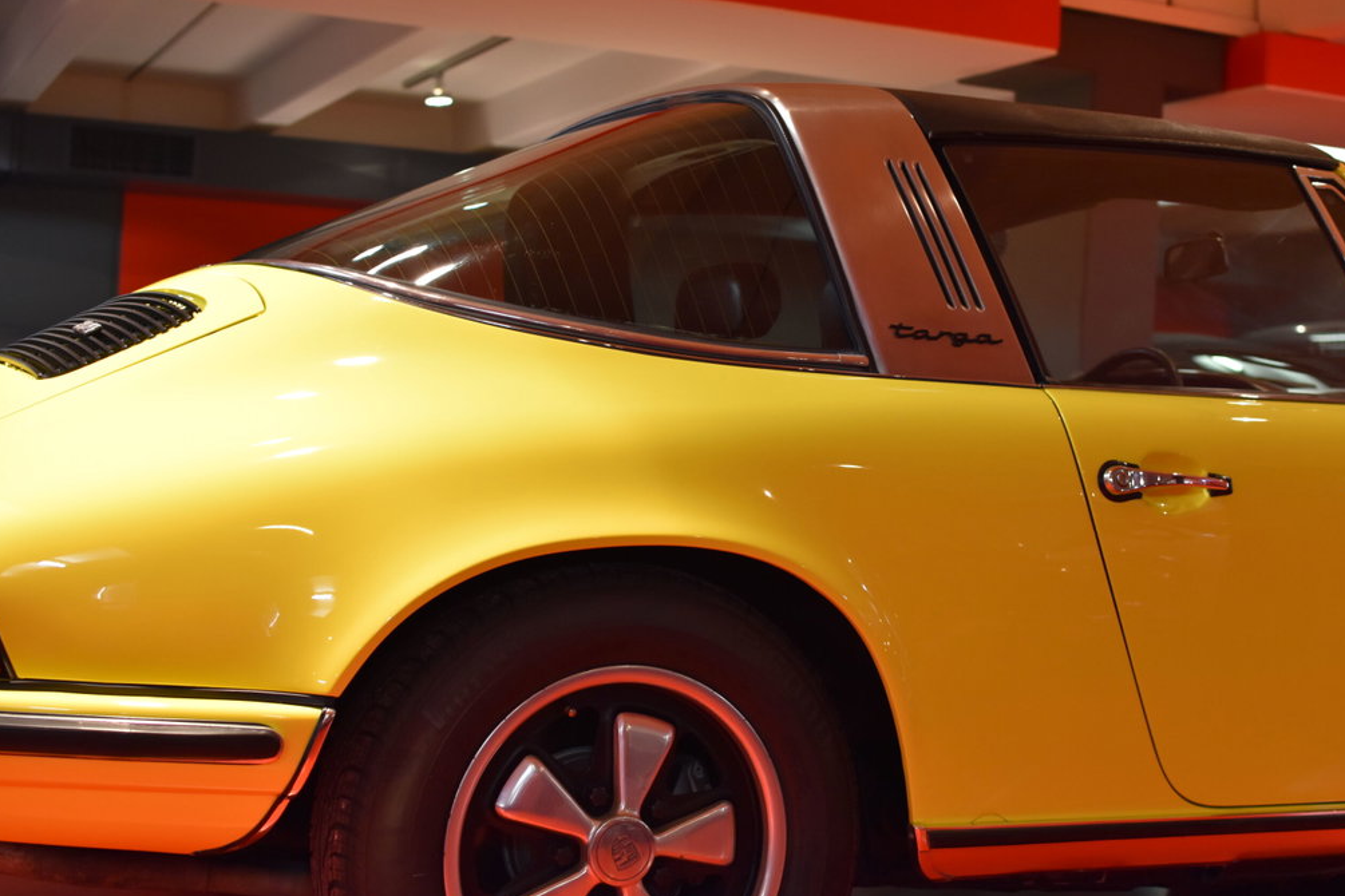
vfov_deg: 25.3
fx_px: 1999
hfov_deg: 37.2
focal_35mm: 54
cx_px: 676
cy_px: 451
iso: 800
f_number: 4
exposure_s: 1/60
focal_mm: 35
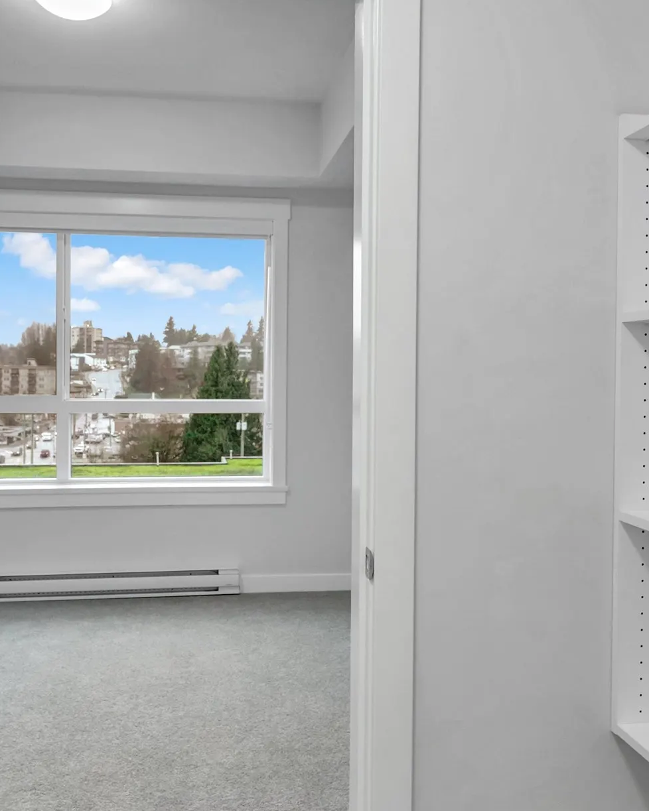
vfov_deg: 54.1
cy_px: 366
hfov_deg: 44.5
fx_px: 793
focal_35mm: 33
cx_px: 303
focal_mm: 14
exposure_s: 1/25
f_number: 8
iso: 400
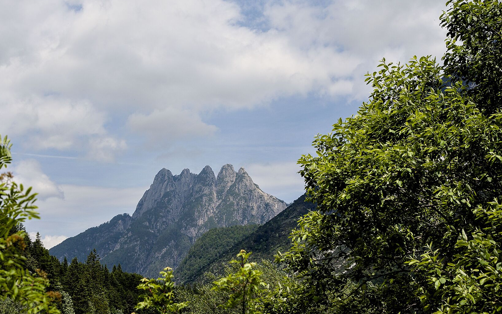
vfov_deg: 21.6
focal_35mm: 60
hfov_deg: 33.9
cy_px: 133
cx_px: 196
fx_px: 821
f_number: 4.5
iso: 100
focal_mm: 40
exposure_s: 1/3200
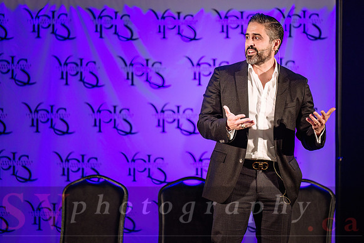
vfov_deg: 5.8
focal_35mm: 236
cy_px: 100
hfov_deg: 8.7
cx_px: 214
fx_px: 2382
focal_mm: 200
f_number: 2.8
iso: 1600
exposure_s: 1/320
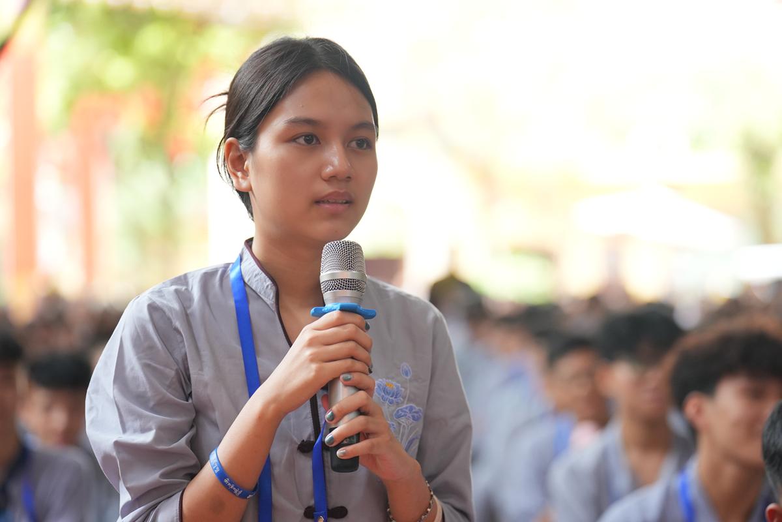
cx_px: 391
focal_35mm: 111
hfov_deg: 18.4
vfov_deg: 12.3
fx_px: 2411
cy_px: 261
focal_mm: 111
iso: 2000
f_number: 2.8
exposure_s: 1/250
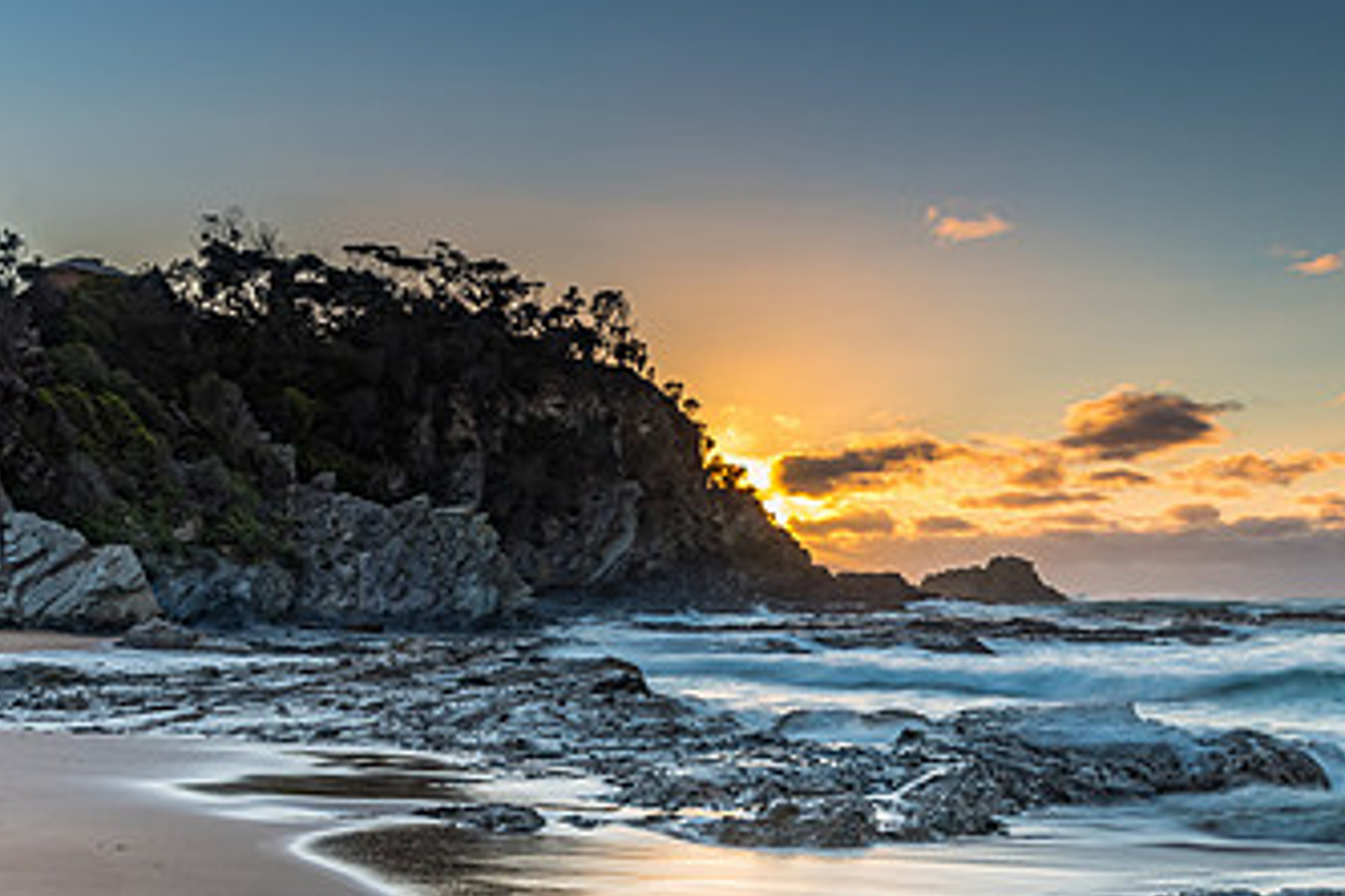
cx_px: 1131
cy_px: 644
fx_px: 1980
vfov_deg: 25.3
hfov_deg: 35.9
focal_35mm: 53
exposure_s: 1/1.67
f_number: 9
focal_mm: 20
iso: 64
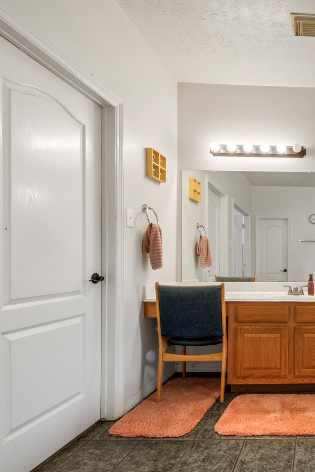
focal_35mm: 22
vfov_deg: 78.4
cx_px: 323
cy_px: 258
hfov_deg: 46.6
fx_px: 289
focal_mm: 13
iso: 250
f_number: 9
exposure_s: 4
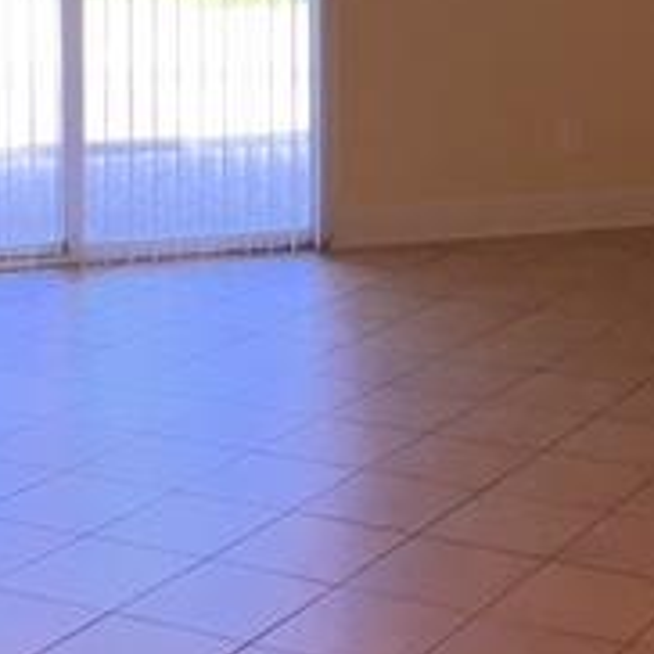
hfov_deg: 19.1
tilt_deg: -1.8
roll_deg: -0.1
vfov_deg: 18.5
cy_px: -83
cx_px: 507
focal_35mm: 90
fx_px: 1924
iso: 25
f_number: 2.2
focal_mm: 4.15
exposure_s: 1/40
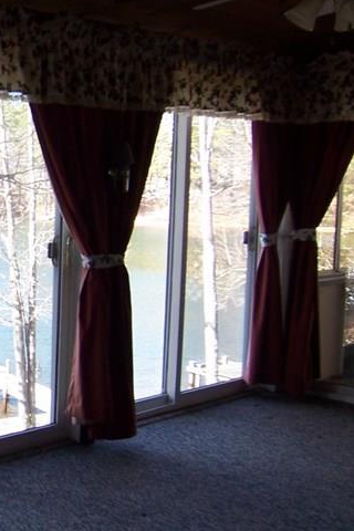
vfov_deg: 38.9
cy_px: 250
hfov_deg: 22.4
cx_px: -155
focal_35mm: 51
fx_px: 752
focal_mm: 3.8
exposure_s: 1/60
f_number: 2.8
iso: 64
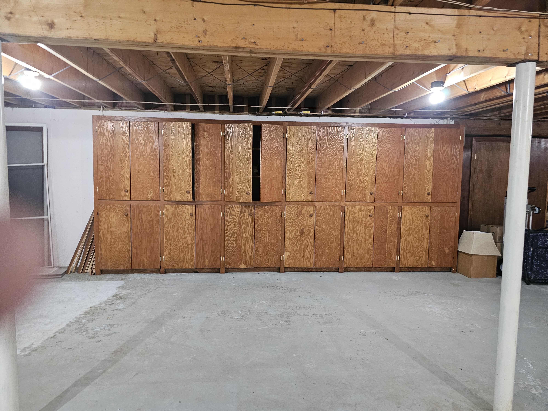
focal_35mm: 23
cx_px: 274
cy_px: 206
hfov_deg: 73.9
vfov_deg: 58.9
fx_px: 364
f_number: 1.7
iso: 500
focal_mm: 6.3
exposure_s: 1/24
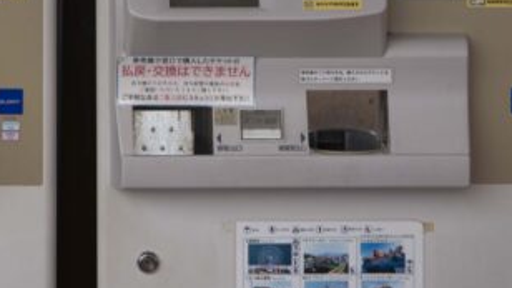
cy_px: -187
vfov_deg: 8.2
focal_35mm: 143
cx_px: 63
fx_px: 1941
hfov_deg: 14.9
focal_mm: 41
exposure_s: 1/160
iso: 125
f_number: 7.1
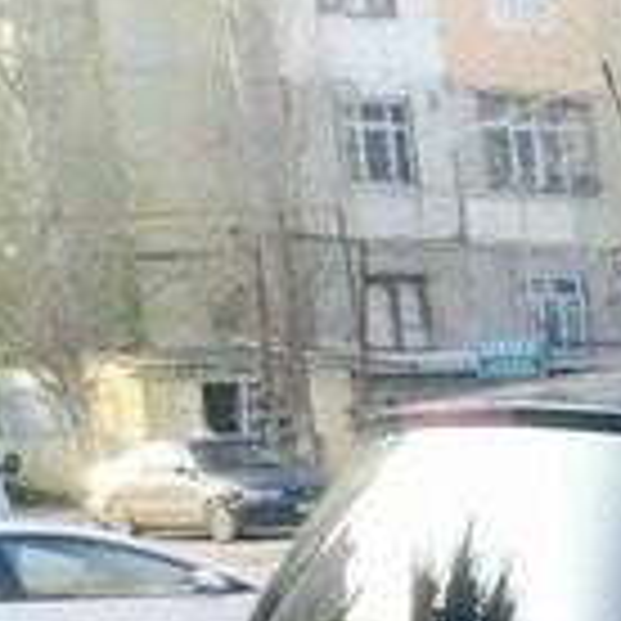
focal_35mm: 123
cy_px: 844
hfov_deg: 11.9
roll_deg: +2.2
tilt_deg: -10.7
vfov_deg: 13.6
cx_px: 1404
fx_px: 2496
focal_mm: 4.15
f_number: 2.2
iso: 32
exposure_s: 1/204
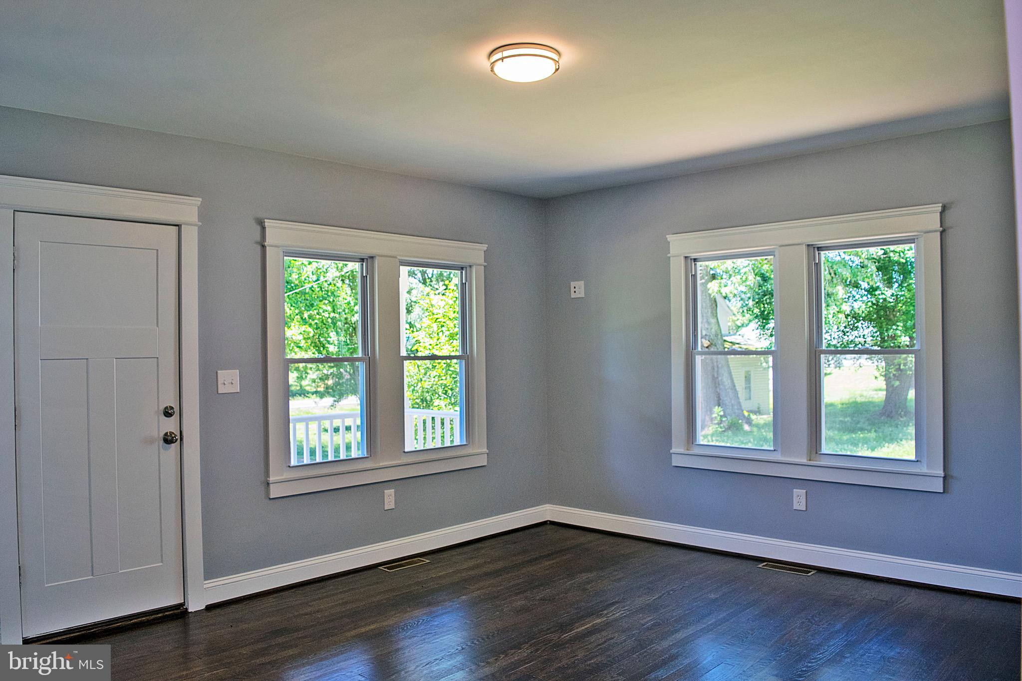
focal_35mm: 27
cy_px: 340
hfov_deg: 67.4
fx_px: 766
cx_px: 511
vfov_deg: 47.9
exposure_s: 1/100
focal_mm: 18
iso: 400
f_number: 5
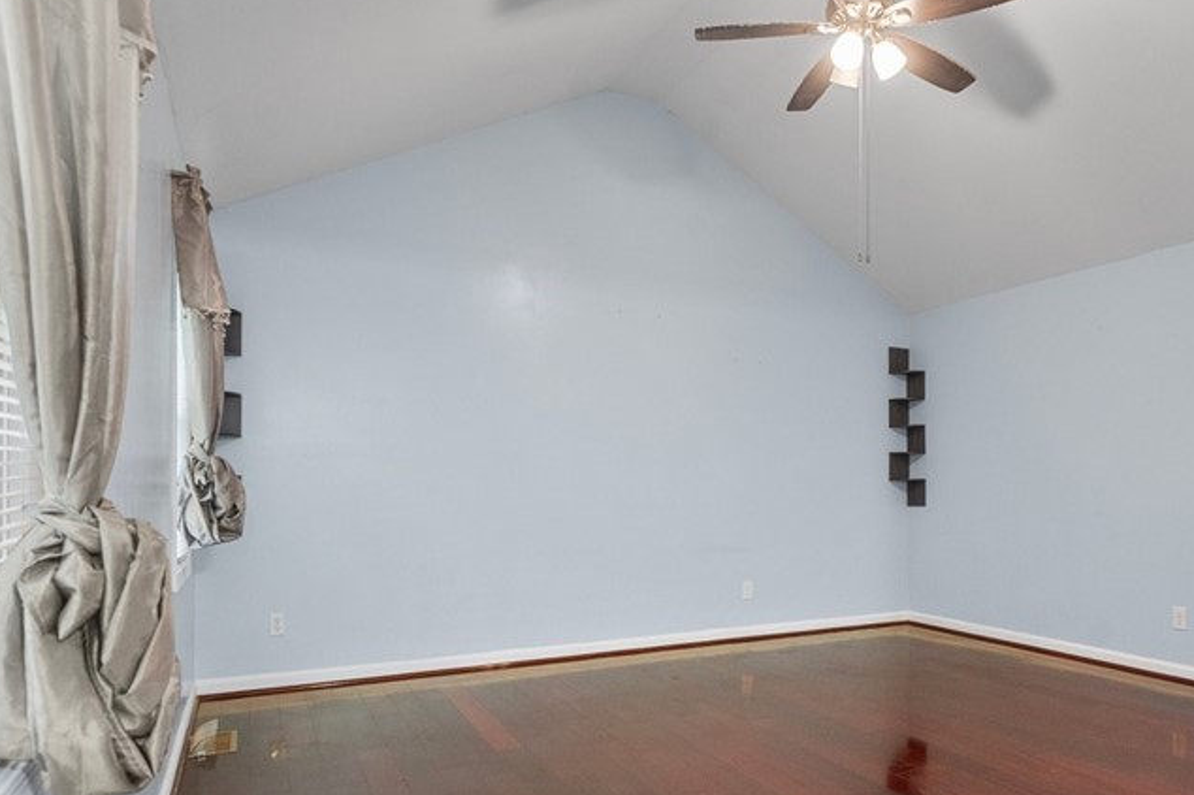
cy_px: 502
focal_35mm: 24
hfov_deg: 72.1
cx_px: 772
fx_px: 796
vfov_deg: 52.5
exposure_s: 1/4
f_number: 8
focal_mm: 14
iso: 1000
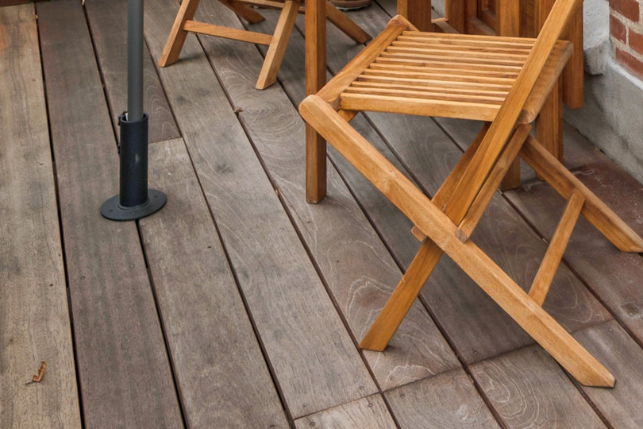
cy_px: -296
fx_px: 1125
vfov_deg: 18.0
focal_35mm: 63
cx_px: 577
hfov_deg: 30.5
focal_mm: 17
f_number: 6.3
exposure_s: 1/125
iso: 110
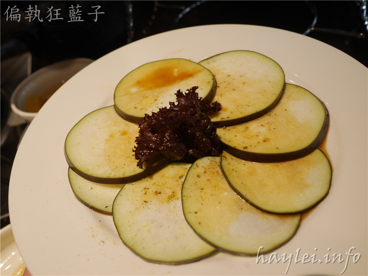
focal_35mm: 30
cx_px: 184
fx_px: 319
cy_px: 138
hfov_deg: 60.0
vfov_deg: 46.8
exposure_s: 1/60
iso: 320
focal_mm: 15
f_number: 4
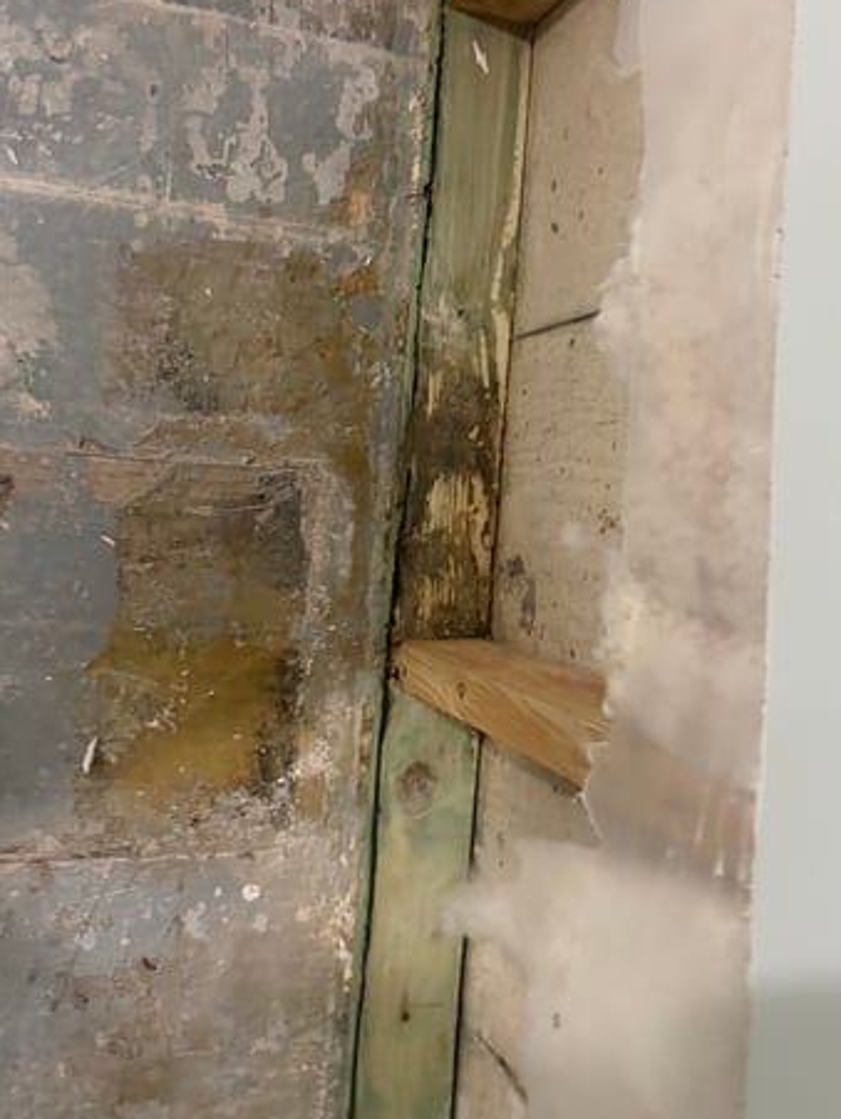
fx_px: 1100
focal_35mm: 34
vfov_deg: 53.5
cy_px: 440
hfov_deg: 41.8
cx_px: 471
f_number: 1.78
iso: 500
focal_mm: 6.76
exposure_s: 1/60
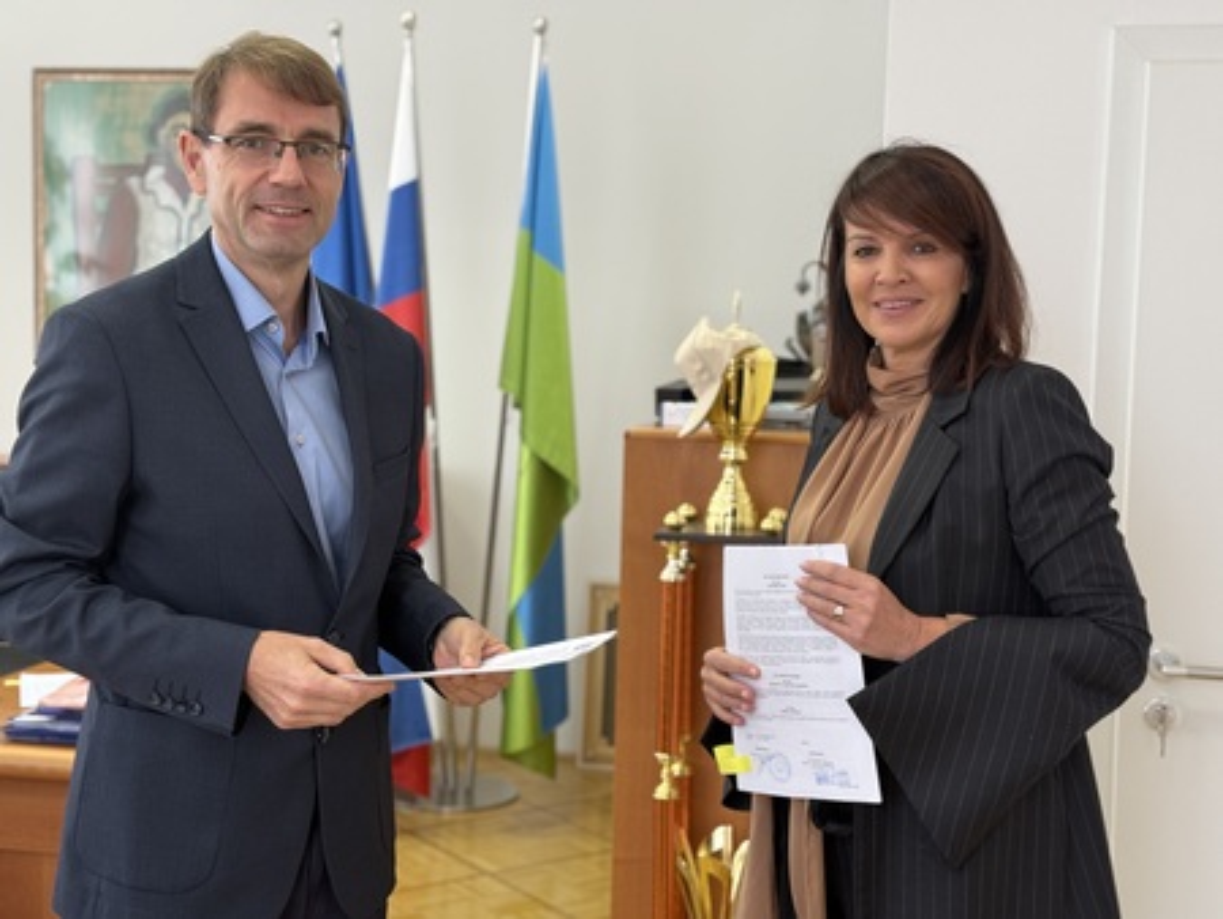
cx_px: 612
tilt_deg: -3.1
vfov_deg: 30.3
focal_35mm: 48
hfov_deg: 39.6
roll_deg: -1.7
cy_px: 460
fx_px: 1697
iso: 64
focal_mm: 6.76
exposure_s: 1/50
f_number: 1.78
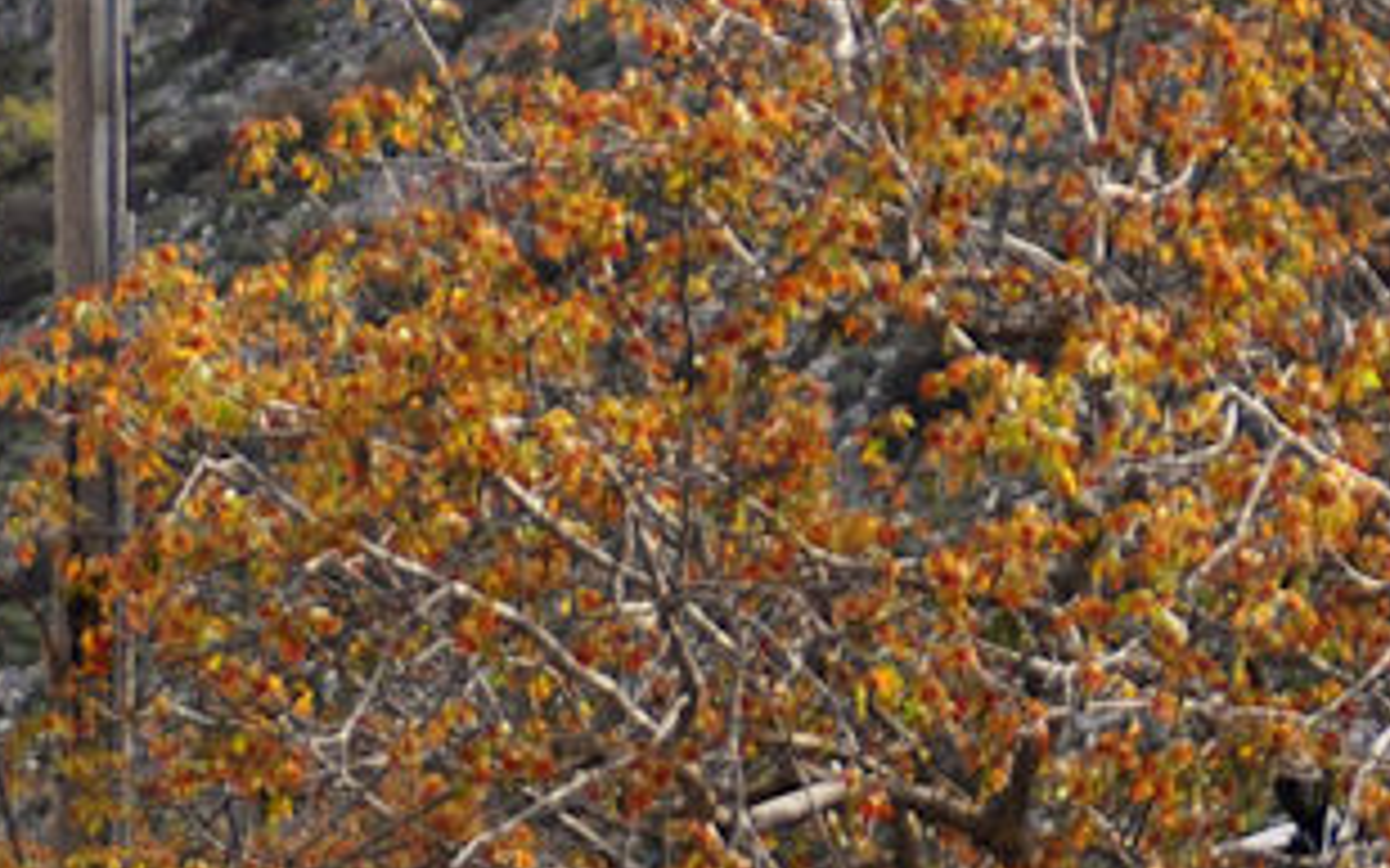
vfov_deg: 2.2
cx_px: 1264
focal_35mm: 605
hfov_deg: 3.5
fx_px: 22914
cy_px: 1482
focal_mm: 102
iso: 200
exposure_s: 1/640
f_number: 6
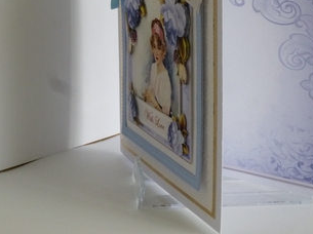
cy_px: 70
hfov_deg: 16.7
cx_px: 196
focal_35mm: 118
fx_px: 1066
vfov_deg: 12.5
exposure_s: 1/40
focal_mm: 14.2
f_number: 4.9
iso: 400
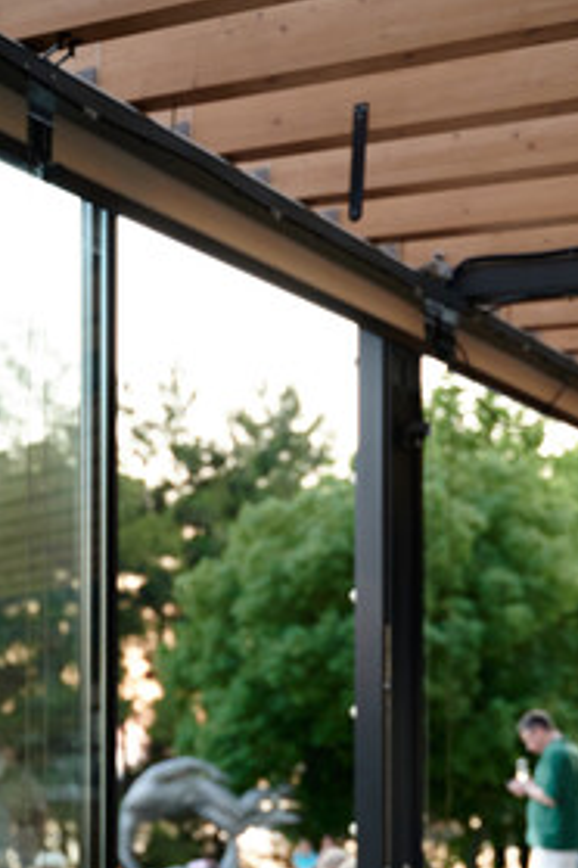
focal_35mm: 66
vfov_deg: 29.7
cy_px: 717
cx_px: 250
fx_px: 1589
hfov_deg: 20.6
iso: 1250
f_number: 2.8
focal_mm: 38
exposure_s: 1/200
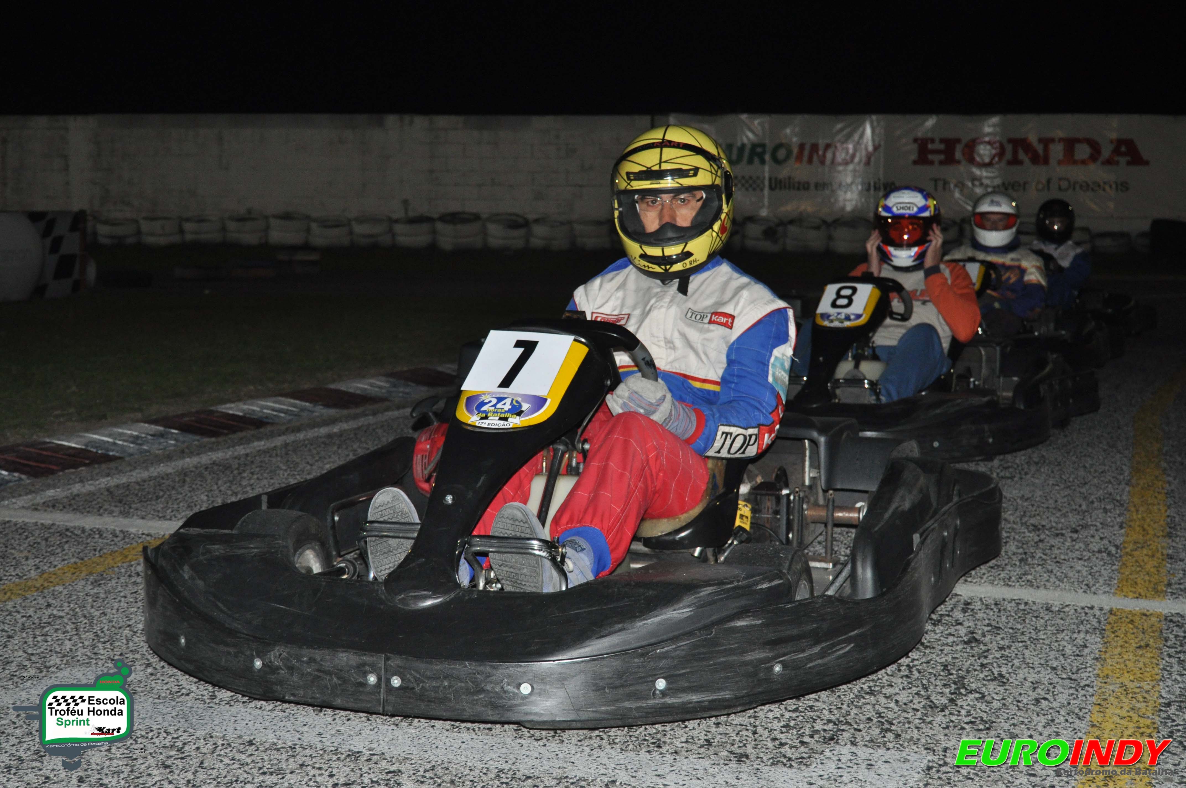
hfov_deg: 37.9
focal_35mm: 52
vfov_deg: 25.7
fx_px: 1727
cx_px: 593
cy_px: 394
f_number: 4.5
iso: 800
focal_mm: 35
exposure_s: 1/60
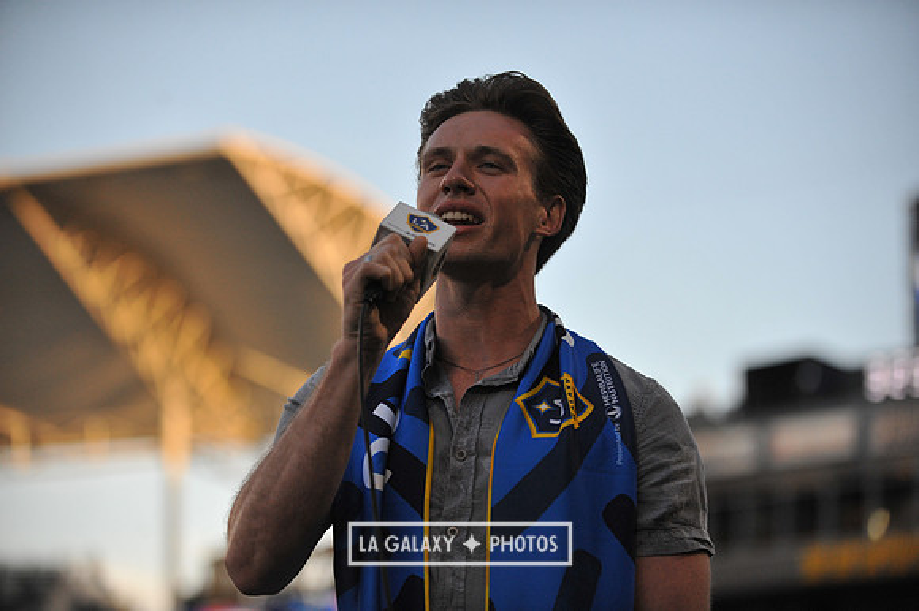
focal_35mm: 102
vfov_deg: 13.4
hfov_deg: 20.0
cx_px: 460
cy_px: 306
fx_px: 2602
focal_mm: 102
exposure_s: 1/6400
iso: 1600
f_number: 2.8
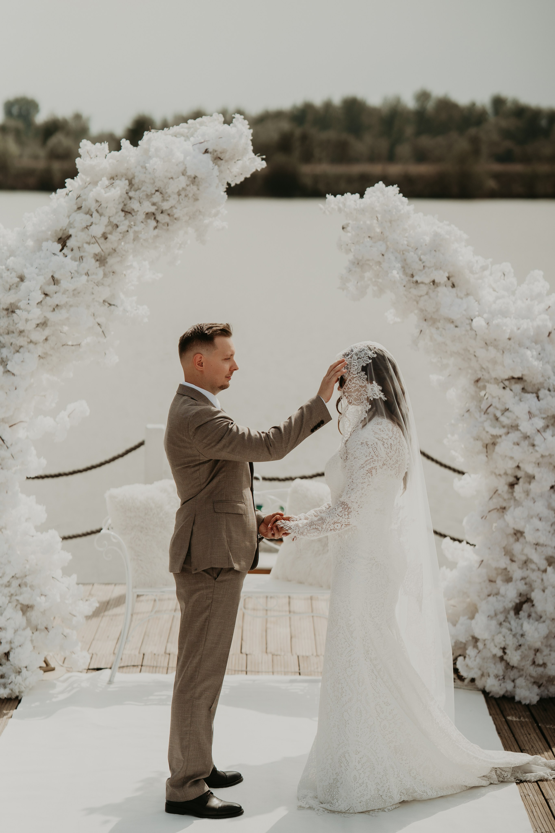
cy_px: 416
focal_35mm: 85
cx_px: 278
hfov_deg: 16.1
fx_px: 1965
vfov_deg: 23.9
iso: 160
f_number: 2
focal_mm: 85
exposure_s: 1/6400
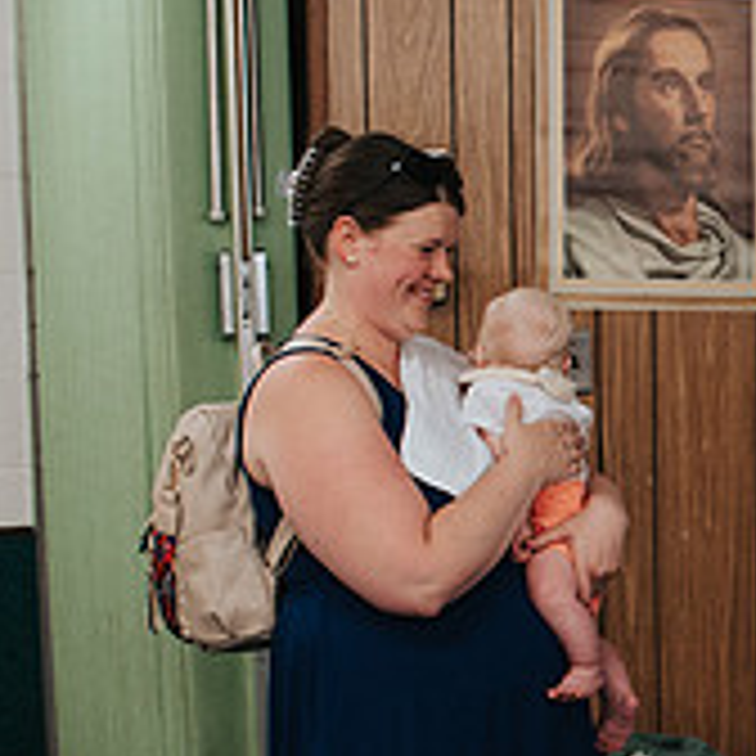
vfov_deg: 13.7
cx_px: 1286
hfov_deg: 12.9
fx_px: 3089
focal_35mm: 125
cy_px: 812
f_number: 3.2
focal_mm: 35
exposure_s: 1/125
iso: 1000
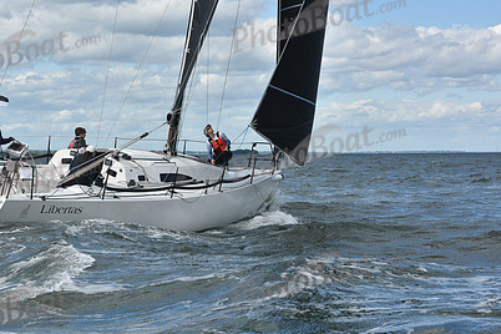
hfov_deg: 20.1
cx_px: 167
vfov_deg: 13.5
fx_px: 1405
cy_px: 103
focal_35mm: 101
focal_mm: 70
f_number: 9
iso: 320
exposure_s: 1/1000
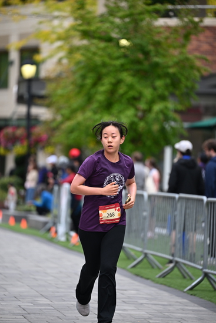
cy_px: 162
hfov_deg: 6.9
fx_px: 1799
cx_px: 108
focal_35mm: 200
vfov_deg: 10.3
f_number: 2.8
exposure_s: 1/2000
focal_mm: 200
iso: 640
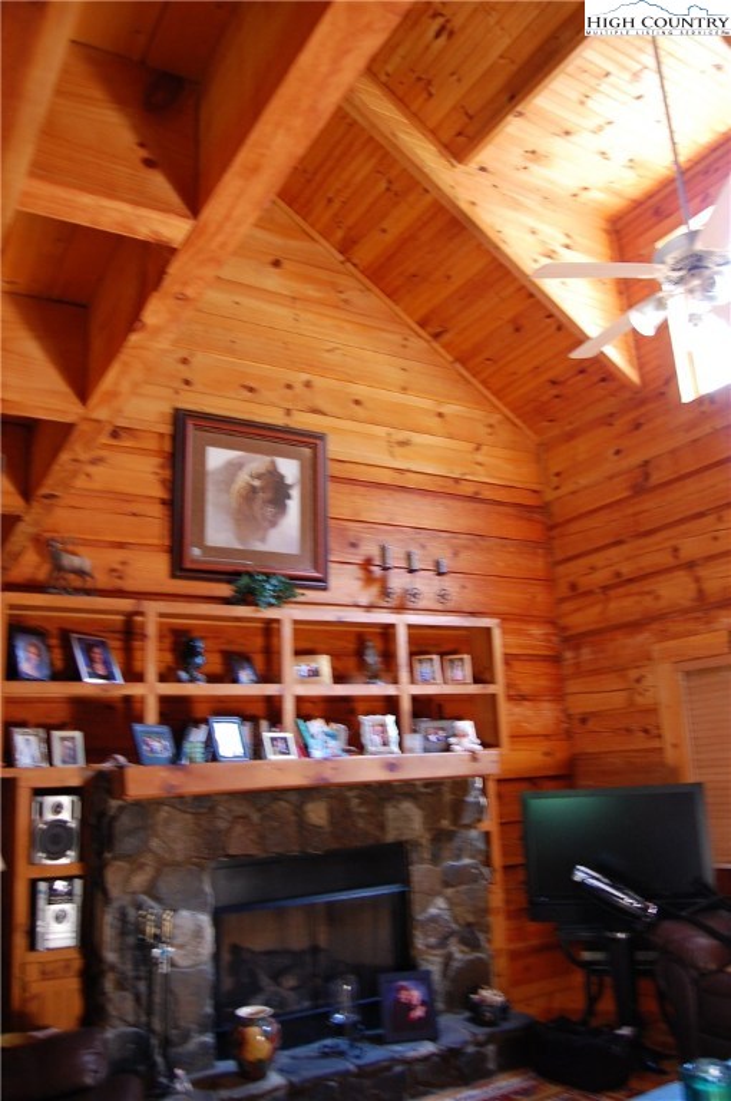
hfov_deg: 47.8
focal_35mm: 27
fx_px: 825
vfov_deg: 67.4
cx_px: 366
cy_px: 550
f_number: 5.6
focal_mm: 18
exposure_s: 1/6
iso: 800
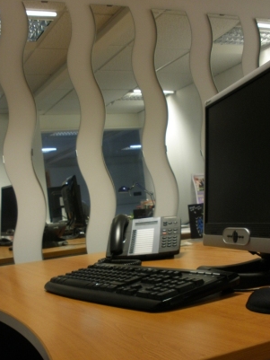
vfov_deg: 41.2
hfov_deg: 31.4
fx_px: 478
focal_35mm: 46
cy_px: 202
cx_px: 105
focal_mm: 6.3
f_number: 3.5
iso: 125
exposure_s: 1/30
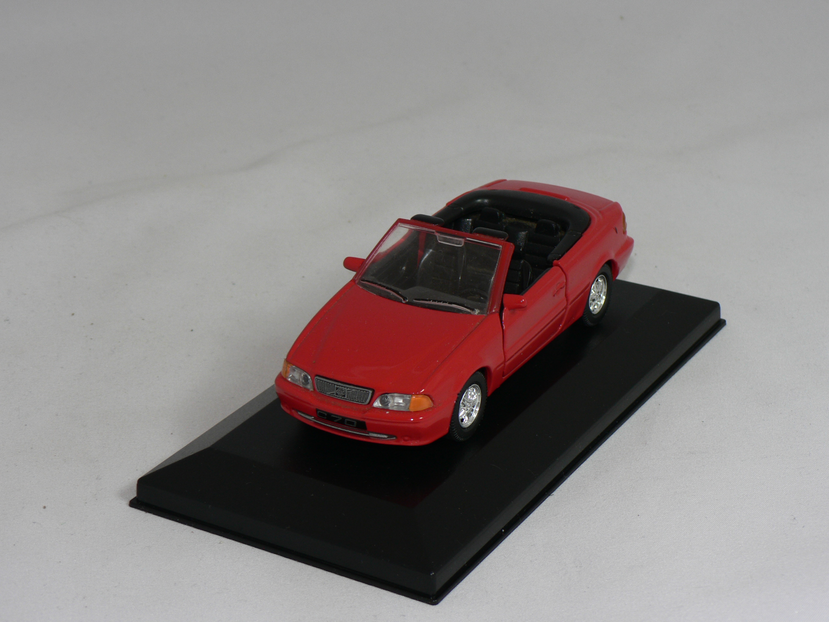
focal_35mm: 80
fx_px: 1916
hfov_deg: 24.4
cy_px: 311
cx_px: 414
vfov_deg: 18.4
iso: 80
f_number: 4
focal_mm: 13.4
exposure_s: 1/60
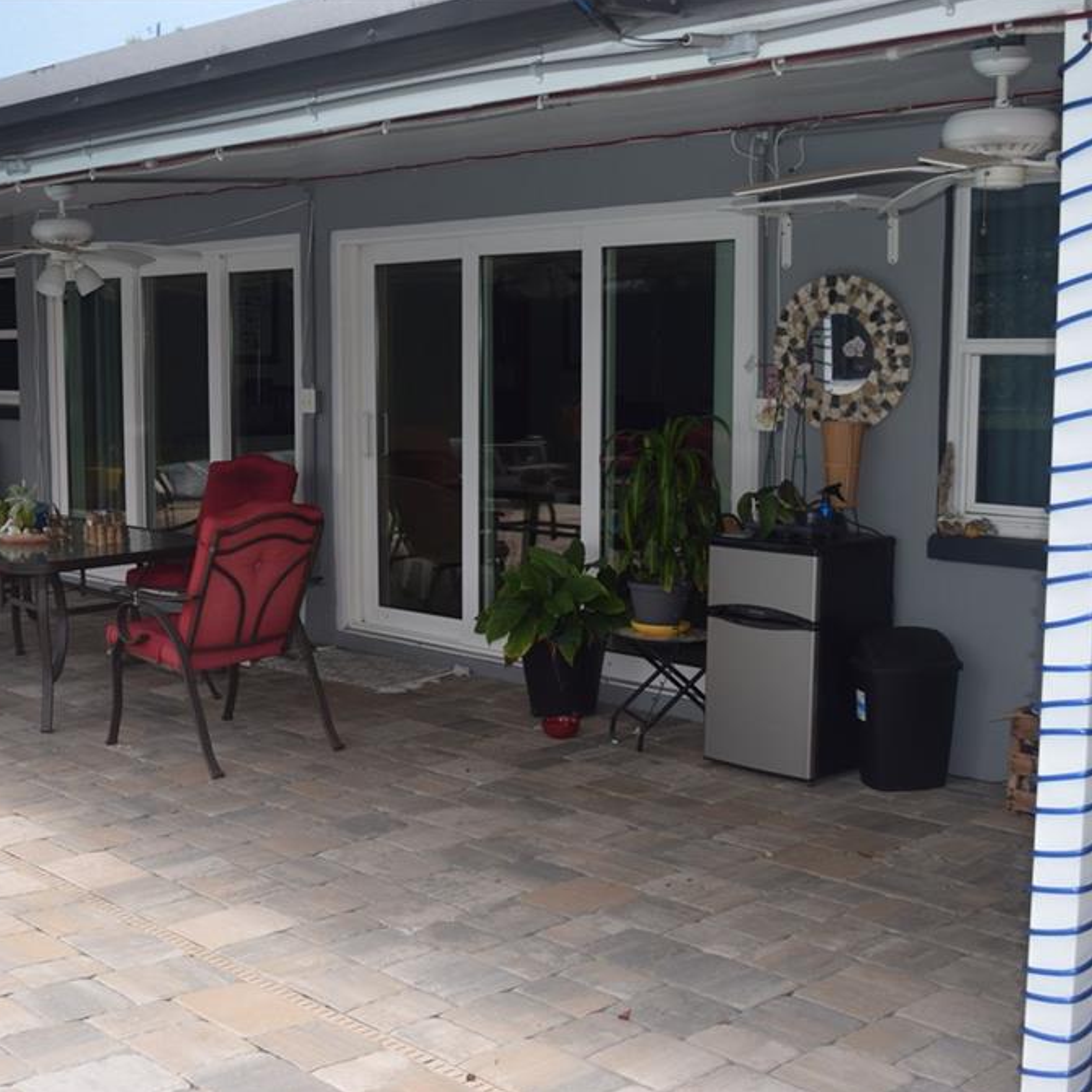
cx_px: 312
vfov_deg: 34.9
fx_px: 1736
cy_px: 547
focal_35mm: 49
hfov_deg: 34.4
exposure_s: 1/125
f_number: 5.6
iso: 100
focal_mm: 25
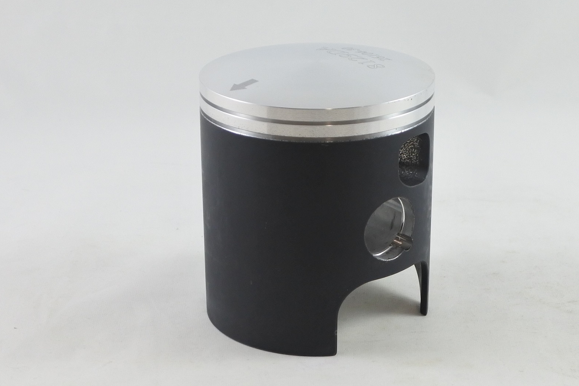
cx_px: 317
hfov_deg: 41.9
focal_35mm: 47
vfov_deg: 28.6
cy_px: 204
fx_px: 756
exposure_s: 1/125
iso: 400
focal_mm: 14.7
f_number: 4.2
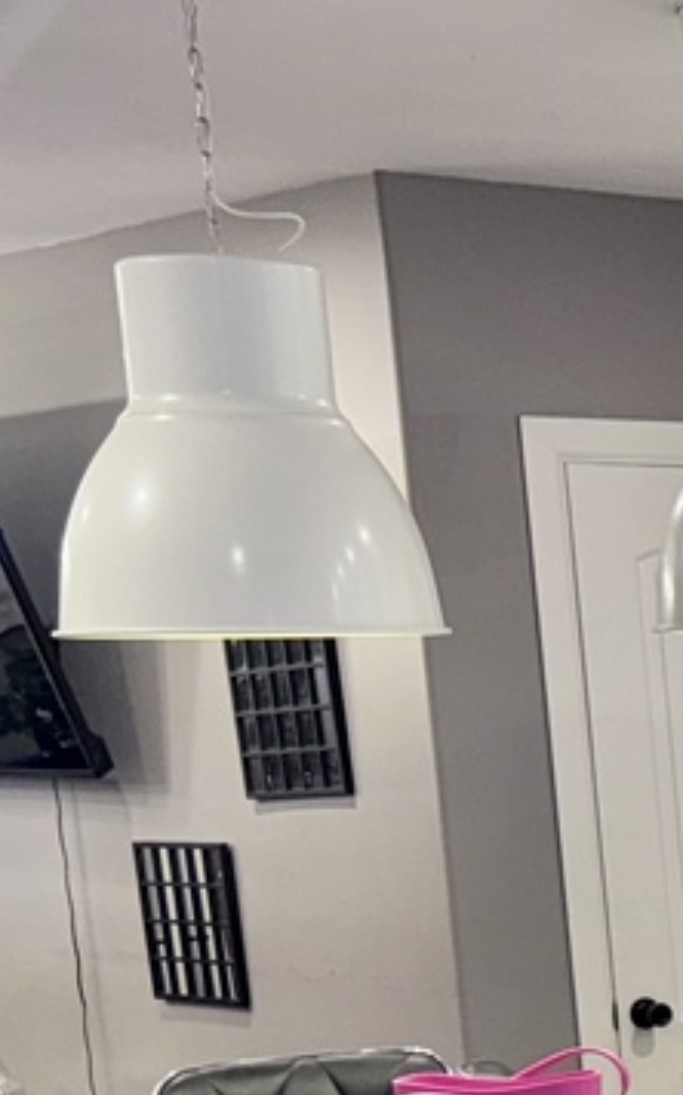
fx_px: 3073
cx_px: 1864
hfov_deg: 10.2
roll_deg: +1.8
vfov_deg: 19.4
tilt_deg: -11.2
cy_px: 1178
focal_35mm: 103
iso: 64
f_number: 1.78
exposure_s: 1/25
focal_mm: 6.76
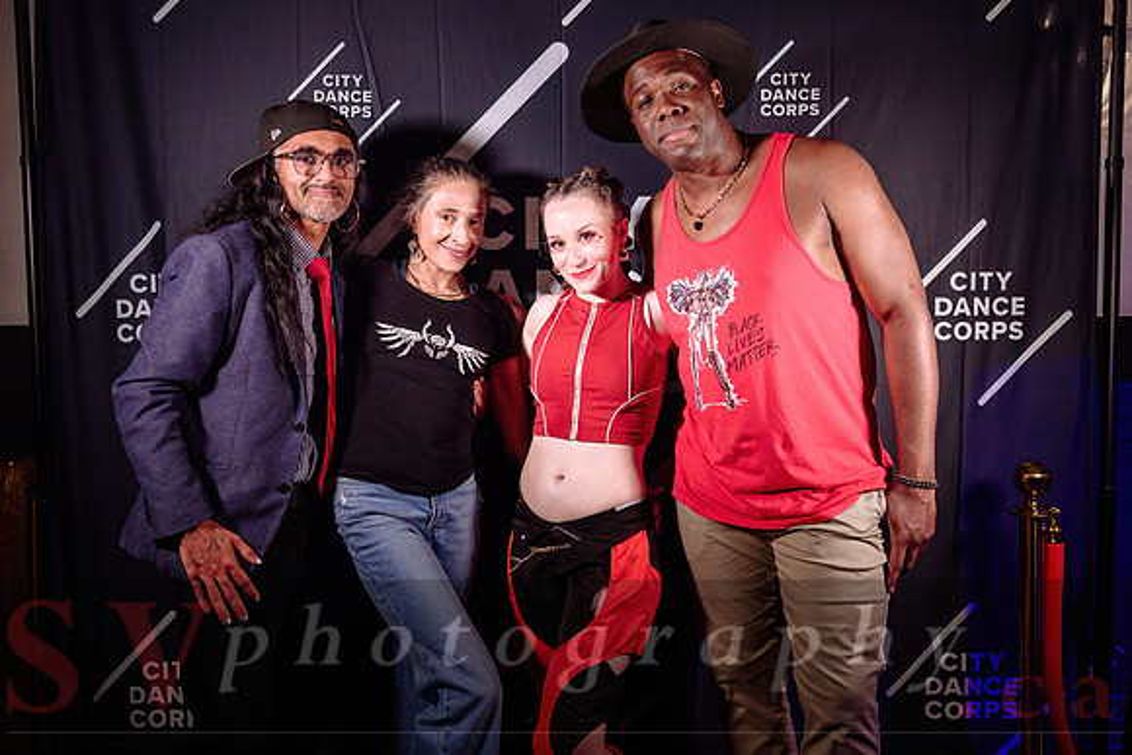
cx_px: 566
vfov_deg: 36.9
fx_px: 1132
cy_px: 355
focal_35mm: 36
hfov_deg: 53.1
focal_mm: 34
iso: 1000
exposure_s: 1/80
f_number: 3.2
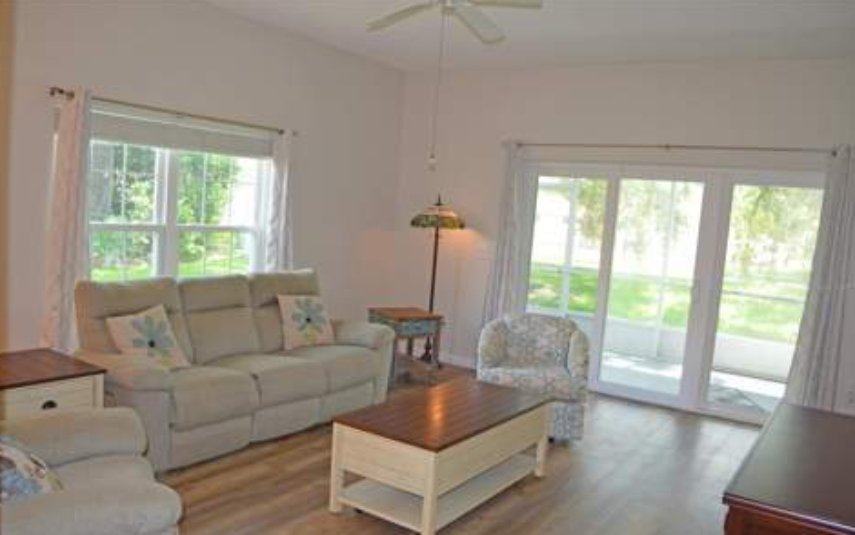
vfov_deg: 44.5
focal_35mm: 28
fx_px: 653
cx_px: 424
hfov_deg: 66.5
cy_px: 287
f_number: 3.5
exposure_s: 1/30
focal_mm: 18
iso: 200
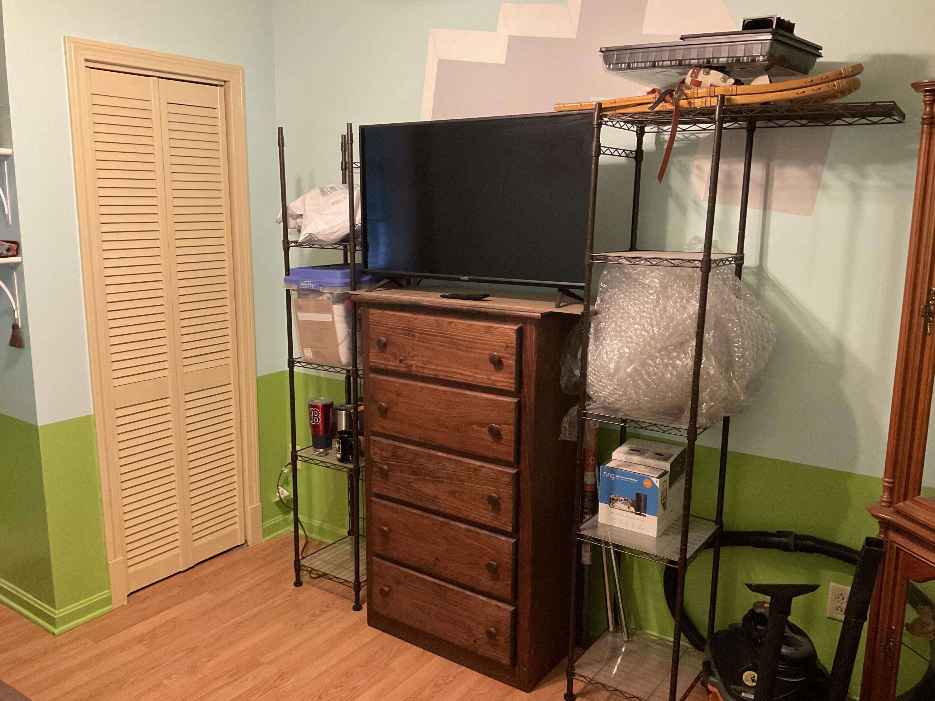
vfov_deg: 48.2
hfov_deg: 61.7
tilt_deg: -10.2
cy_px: 350
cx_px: 468
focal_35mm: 29
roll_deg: -1.3
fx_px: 783
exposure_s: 1/60
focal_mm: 3
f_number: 1.8
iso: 250
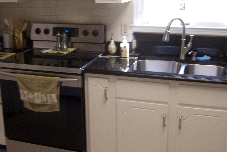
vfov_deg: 29.0
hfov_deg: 42.7
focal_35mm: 46
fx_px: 290
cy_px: 48
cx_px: 103
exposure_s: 1/30
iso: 140
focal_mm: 5.5
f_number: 3.4
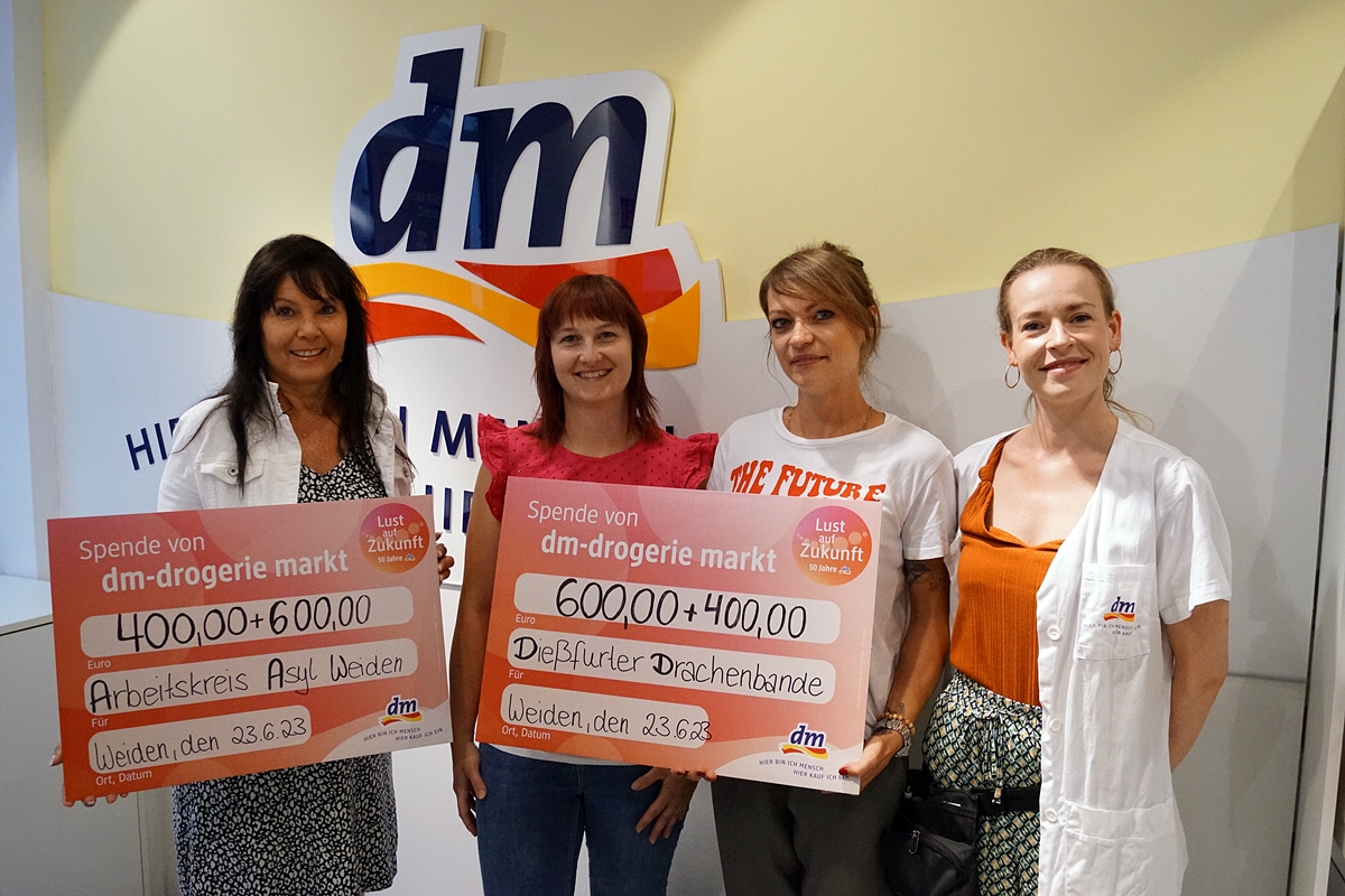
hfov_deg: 61.9
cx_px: 672
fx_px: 1121
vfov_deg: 43.6
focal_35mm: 30
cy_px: 448
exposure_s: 1/800
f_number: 3.5
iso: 3200
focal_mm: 20
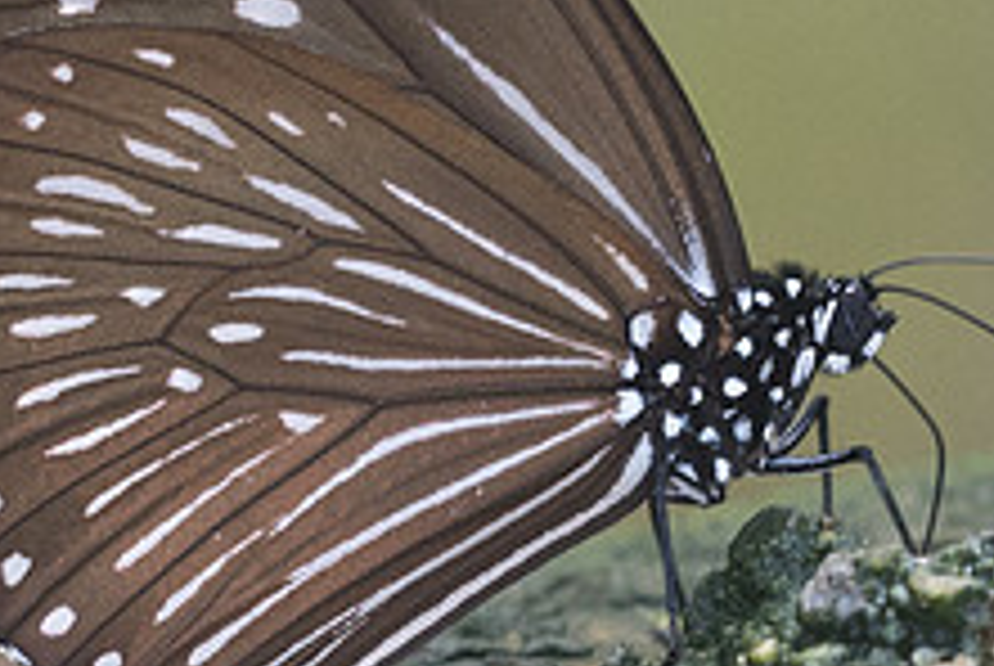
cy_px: 338
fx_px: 37241
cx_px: 399
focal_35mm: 1347
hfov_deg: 1.5
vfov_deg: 1.0
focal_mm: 150
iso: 800
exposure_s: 1/250
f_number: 4.5
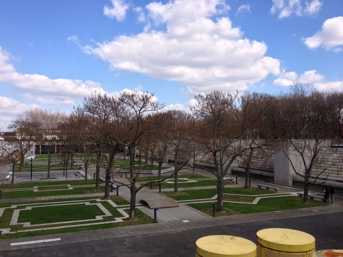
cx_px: 172
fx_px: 347
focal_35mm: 35
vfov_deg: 40.7
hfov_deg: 52.6
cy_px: 128
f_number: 2.4
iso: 50
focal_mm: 4.28
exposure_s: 1/1534
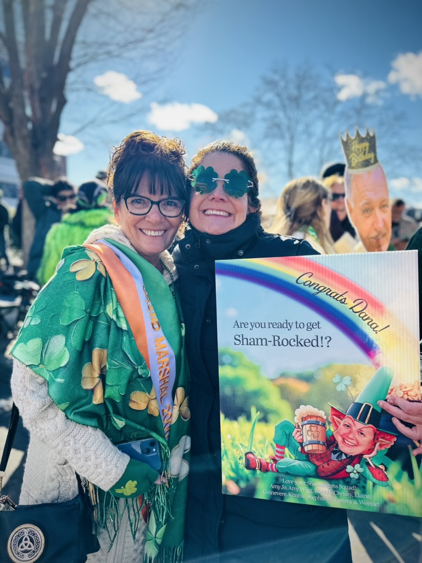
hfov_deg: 56.8
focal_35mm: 24
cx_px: 211
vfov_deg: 71.6
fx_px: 390
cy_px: 282
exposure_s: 1/1751
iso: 80
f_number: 1.78
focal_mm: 6.86
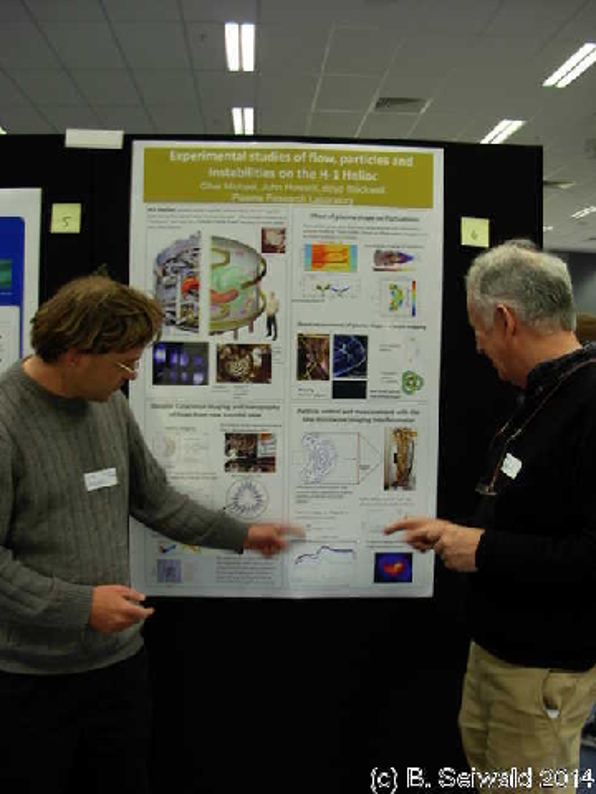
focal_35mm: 38
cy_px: 397
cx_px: 298
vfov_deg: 49.0
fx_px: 872
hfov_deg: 37.7
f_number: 2.9
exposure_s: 1/8.9
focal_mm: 6.3
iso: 79
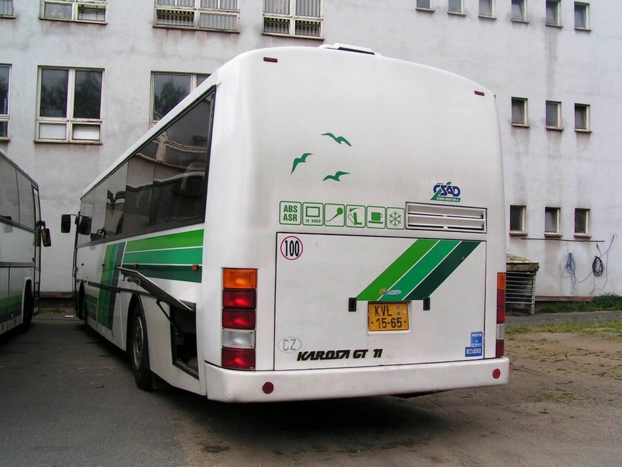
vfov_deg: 37.7
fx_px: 683
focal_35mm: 38
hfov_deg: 49.0
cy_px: 234
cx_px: 311
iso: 50
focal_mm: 5.8
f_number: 5.6
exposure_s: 1/200
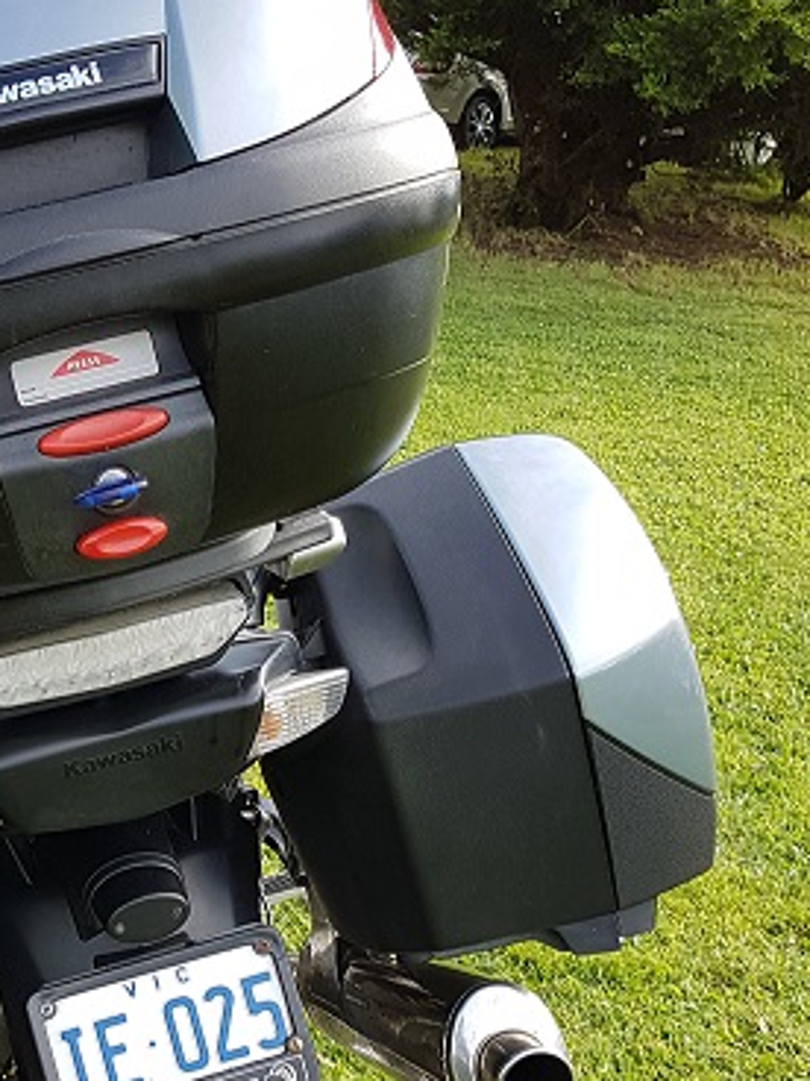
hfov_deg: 25.3
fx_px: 1778
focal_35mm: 57
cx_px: 198
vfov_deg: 33.2
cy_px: 798
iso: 40
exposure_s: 1/375
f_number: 1.7
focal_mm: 4.2
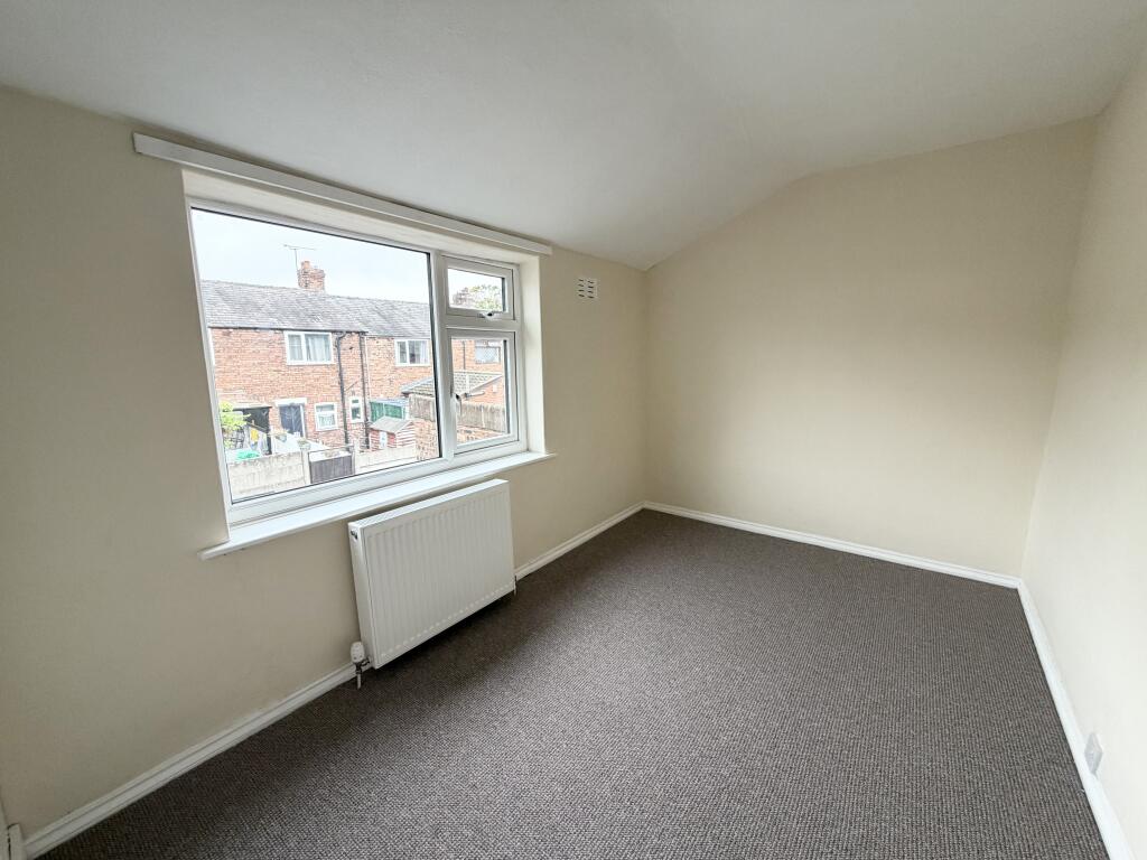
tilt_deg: -9.4
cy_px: 430
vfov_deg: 85.7
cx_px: 574
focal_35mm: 14
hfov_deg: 102.1
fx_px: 464
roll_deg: +0.6
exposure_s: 1/121
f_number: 2.2
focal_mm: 2.22
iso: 160
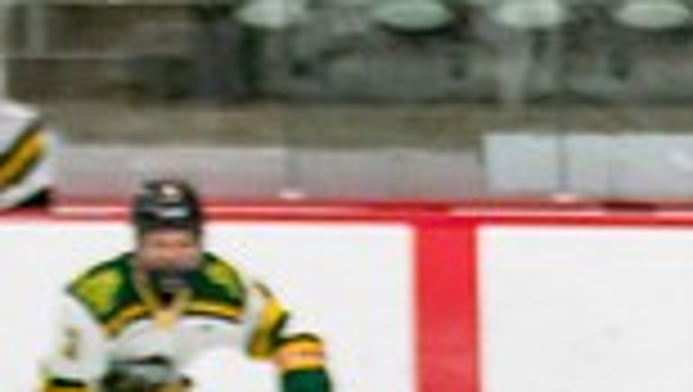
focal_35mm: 715
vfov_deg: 1.7
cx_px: 1374
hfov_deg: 3.0
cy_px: 968
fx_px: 13152
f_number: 2.8
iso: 800
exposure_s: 1/640
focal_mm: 90
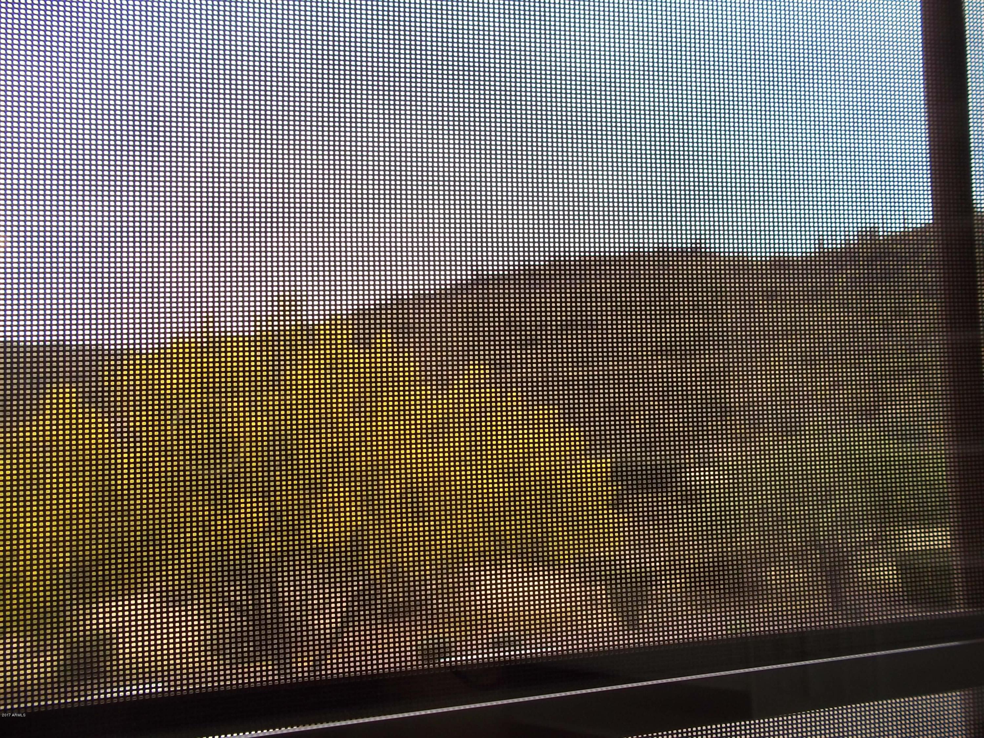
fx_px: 1023
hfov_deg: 51.4
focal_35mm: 36
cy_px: 369
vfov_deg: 39.7
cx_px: 492
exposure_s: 1/250
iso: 80
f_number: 3.1
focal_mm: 6.5
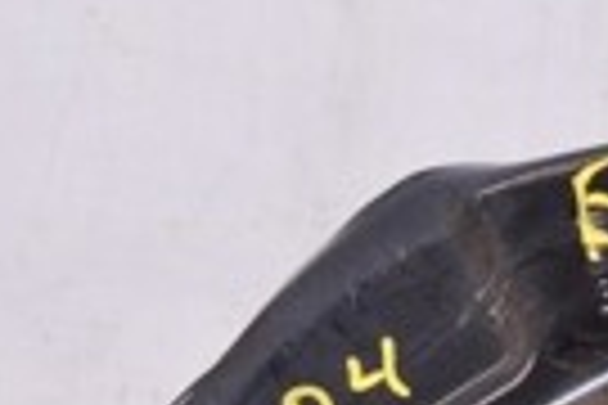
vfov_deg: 6.9
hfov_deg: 10.4
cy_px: 871
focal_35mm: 191
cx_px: 878
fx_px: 3232
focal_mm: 27
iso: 1600
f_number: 8
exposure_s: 1/125
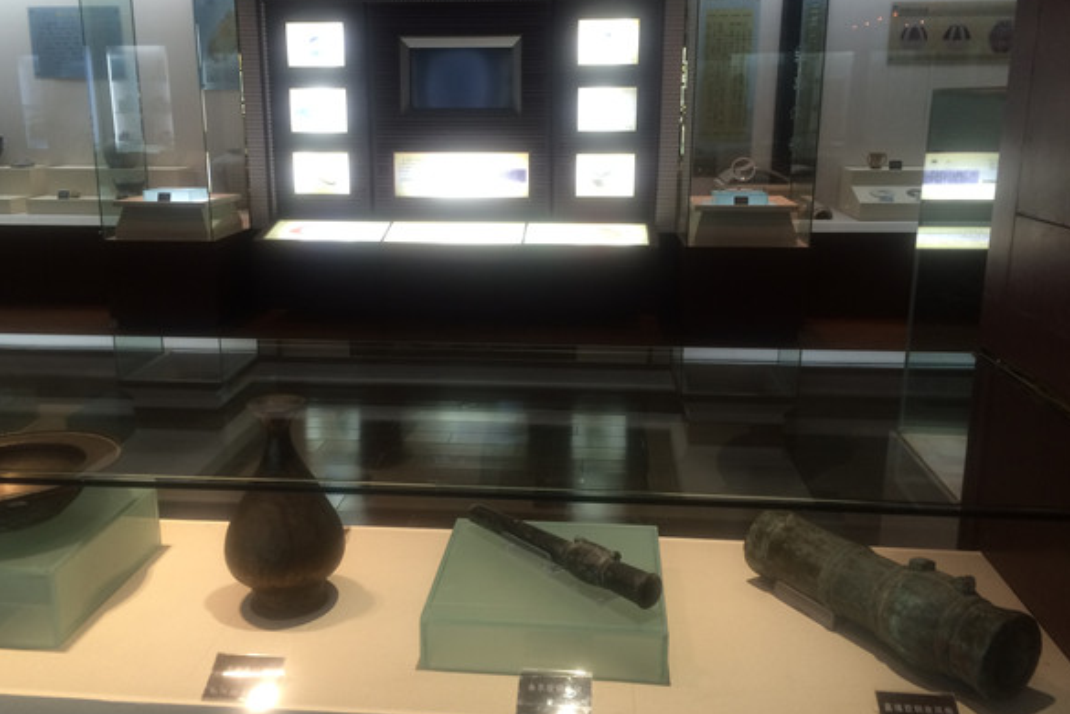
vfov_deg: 40.0
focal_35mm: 33
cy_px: 353
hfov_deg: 57.2
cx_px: 494
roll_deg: +1.3
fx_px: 981
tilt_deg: -15.0
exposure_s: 1/33
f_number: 2.2
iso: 100
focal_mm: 4.15
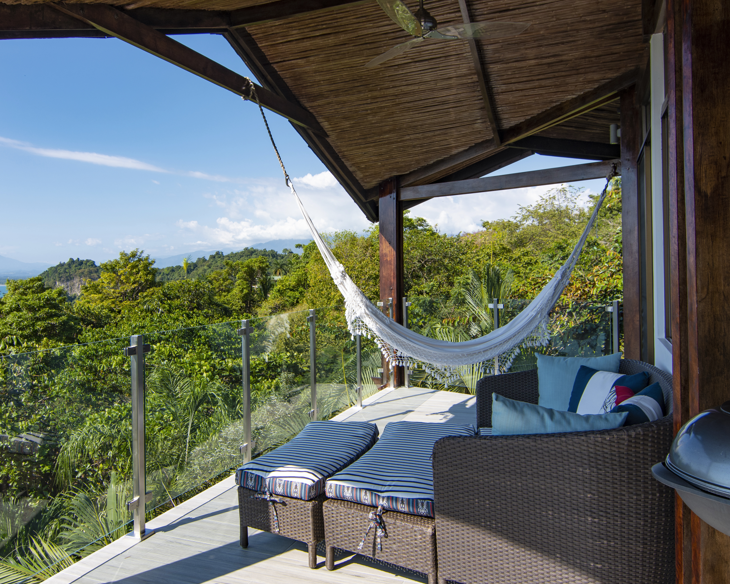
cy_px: 265
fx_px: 562
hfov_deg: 65.9
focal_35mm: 26
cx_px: 332
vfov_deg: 54.8
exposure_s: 1/250
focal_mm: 14
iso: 100
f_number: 8
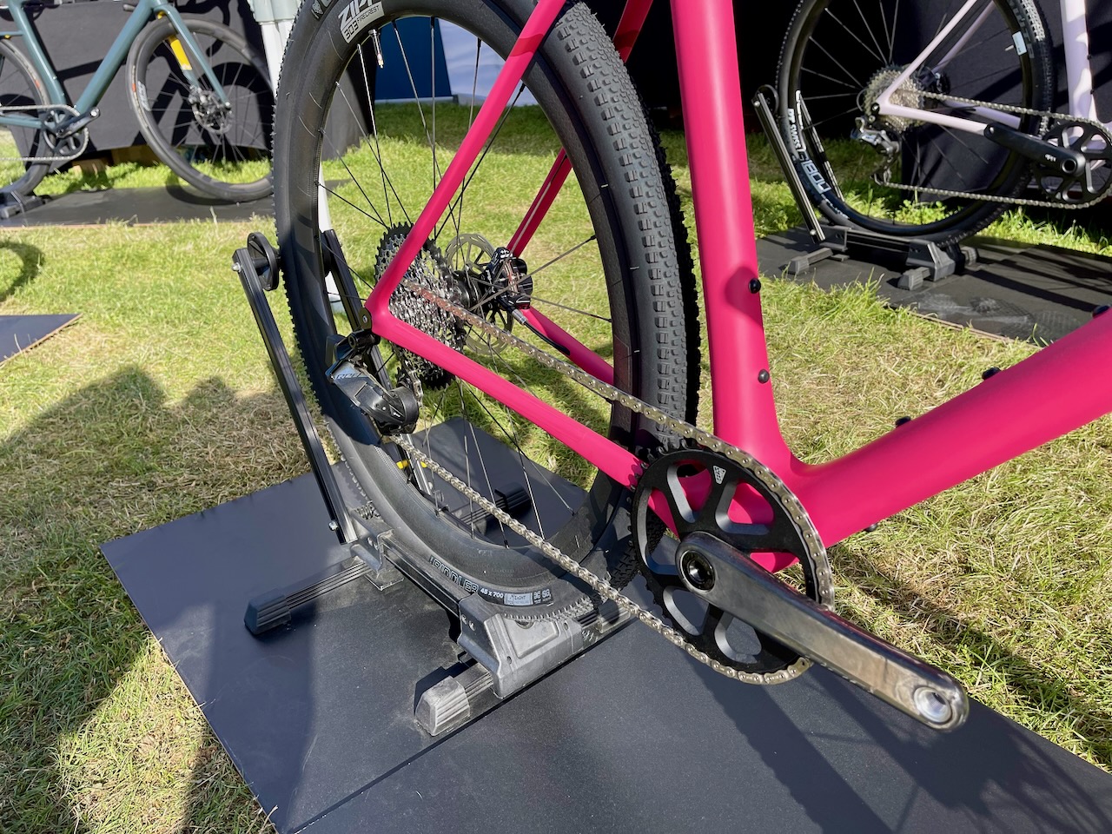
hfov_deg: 67.3
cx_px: 556
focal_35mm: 26
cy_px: 417
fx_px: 835
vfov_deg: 53.1
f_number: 1.6
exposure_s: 1/1339
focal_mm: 5.1
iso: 32
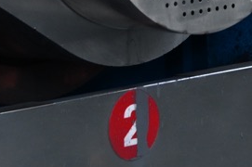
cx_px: 362
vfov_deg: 3.9
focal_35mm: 349
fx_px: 2442
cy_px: -109
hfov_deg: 5.9
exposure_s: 1/125
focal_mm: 35
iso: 450
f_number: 2.8
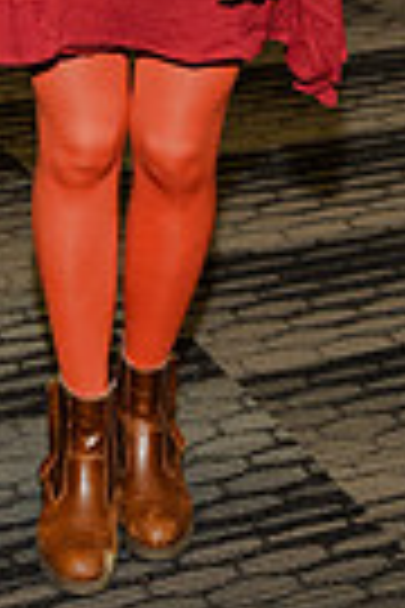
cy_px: -234
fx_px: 2244
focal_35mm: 133
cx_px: -50
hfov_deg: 10.2
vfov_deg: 14.6
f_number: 5
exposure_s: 1/60
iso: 200
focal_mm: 40
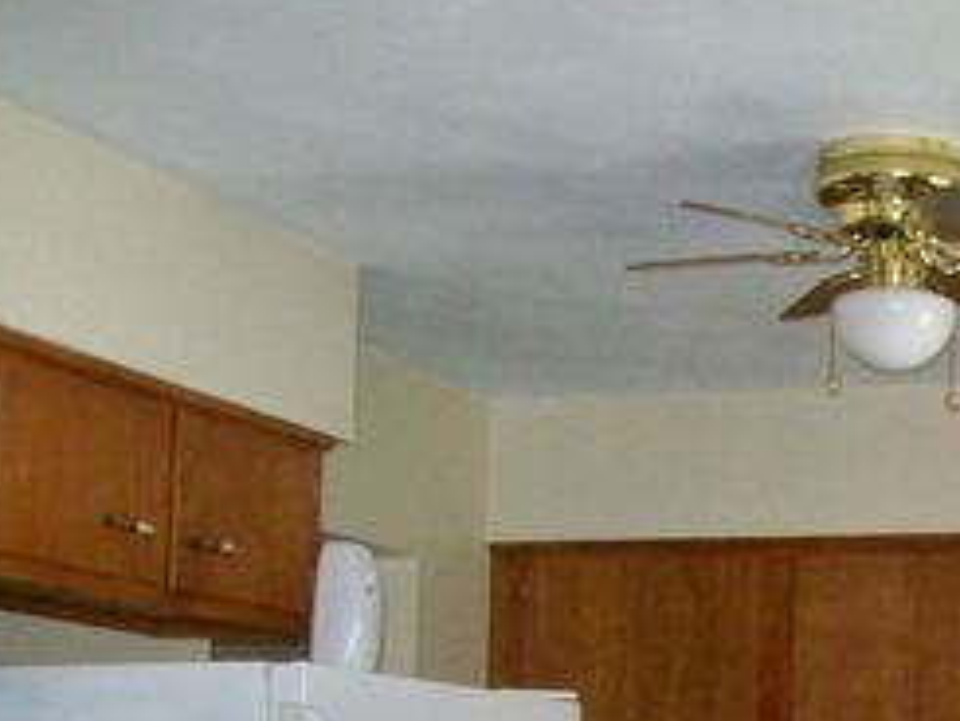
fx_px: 2608
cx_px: 1223
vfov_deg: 15.1
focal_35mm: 94
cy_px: 889
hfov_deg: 19.4
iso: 200
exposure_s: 1/64
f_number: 2.7
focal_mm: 6
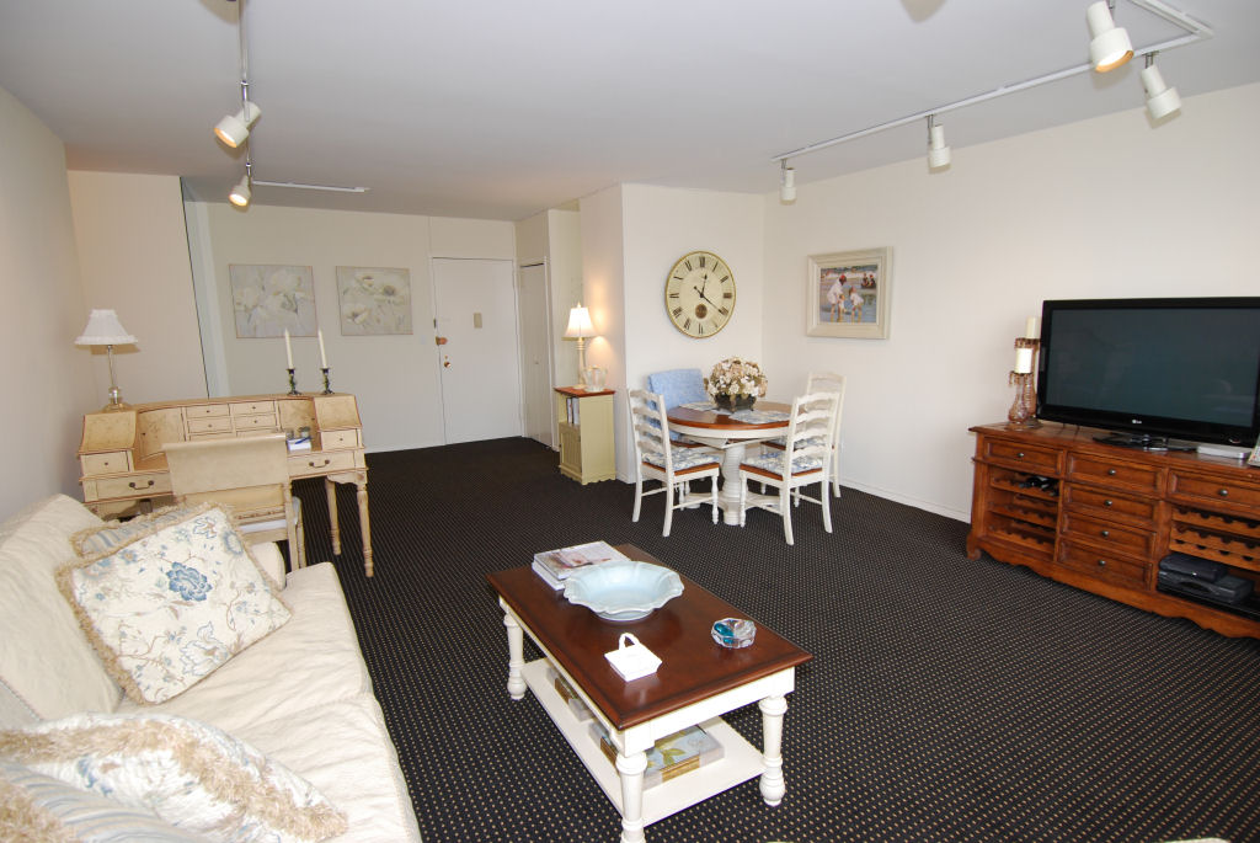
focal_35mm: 18
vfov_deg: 67.5
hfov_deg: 89.9
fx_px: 631
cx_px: 630
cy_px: 422
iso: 200
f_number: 4
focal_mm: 12
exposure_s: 1/60
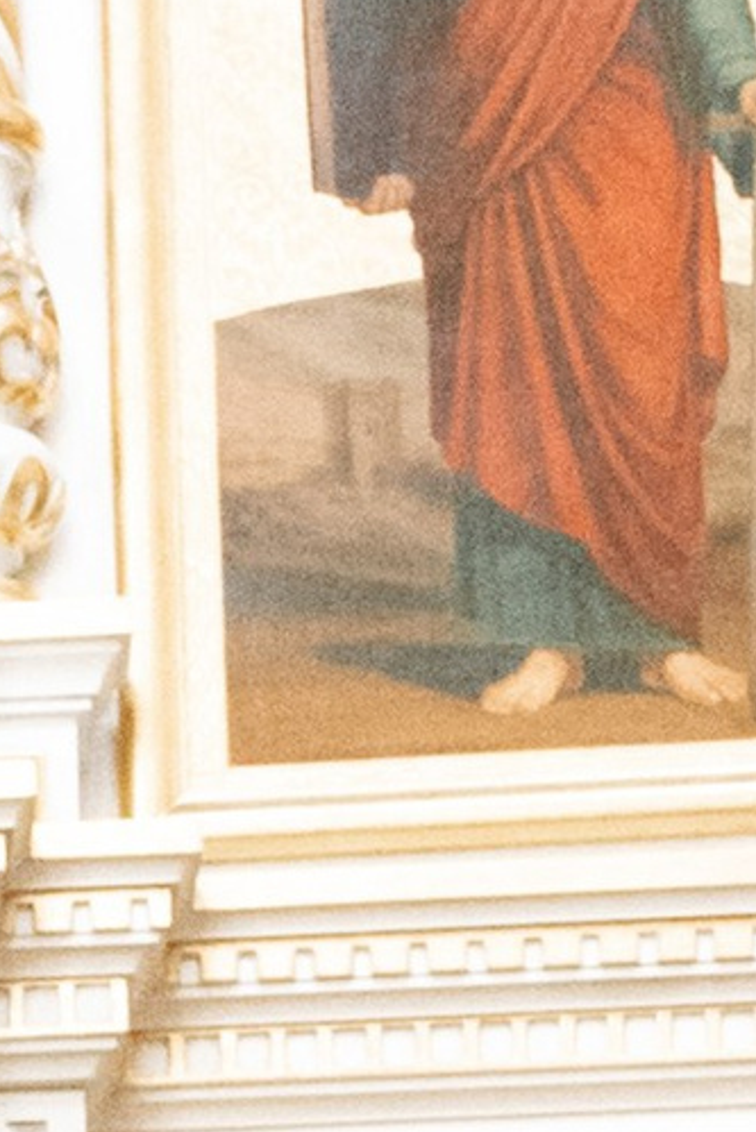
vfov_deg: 6.3
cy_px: 4344
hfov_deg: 4.7
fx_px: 8719
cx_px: -1503
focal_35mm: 277
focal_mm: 24
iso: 8000
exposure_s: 1/200
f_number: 3.2
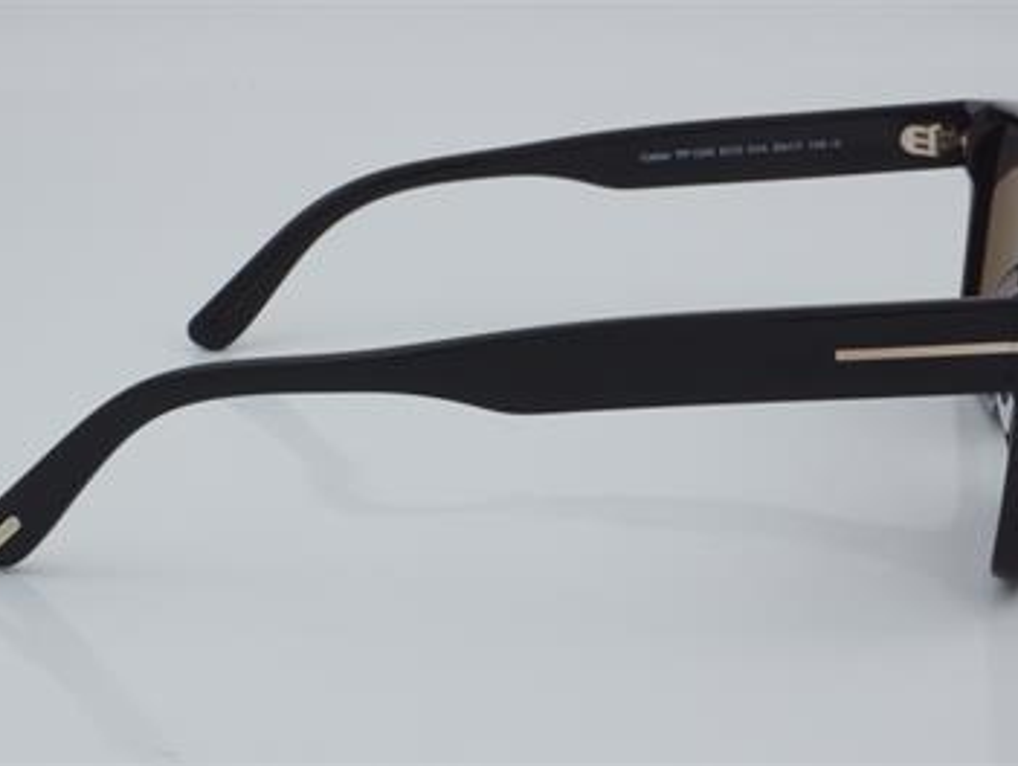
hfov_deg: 23.8
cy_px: 383
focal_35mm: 82
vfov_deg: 18.0
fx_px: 2414
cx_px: 534
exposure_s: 1/4
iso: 100
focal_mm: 50
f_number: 32
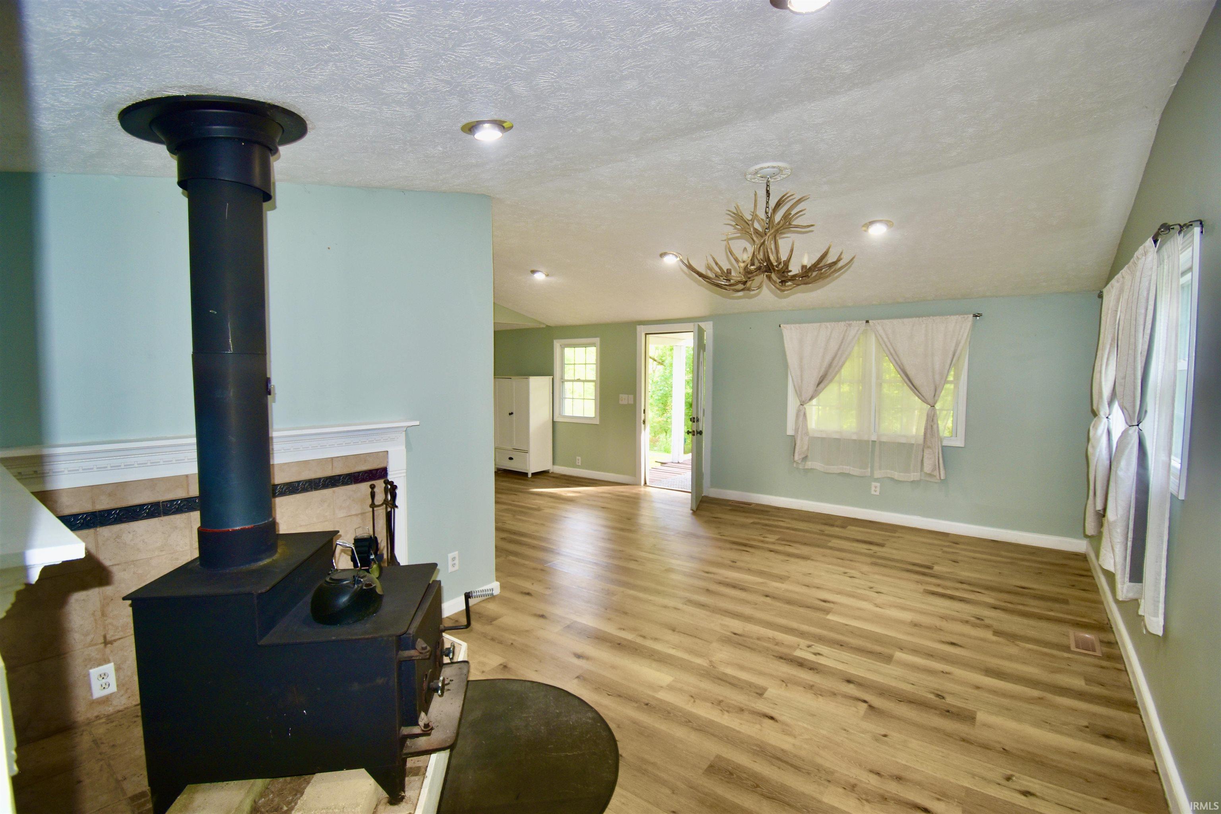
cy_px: 407
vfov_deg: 77.3
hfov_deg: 100.4
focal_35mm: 15
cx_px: 610
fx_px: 509
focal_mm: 10
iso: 320
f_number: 4.5
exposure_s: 1/30
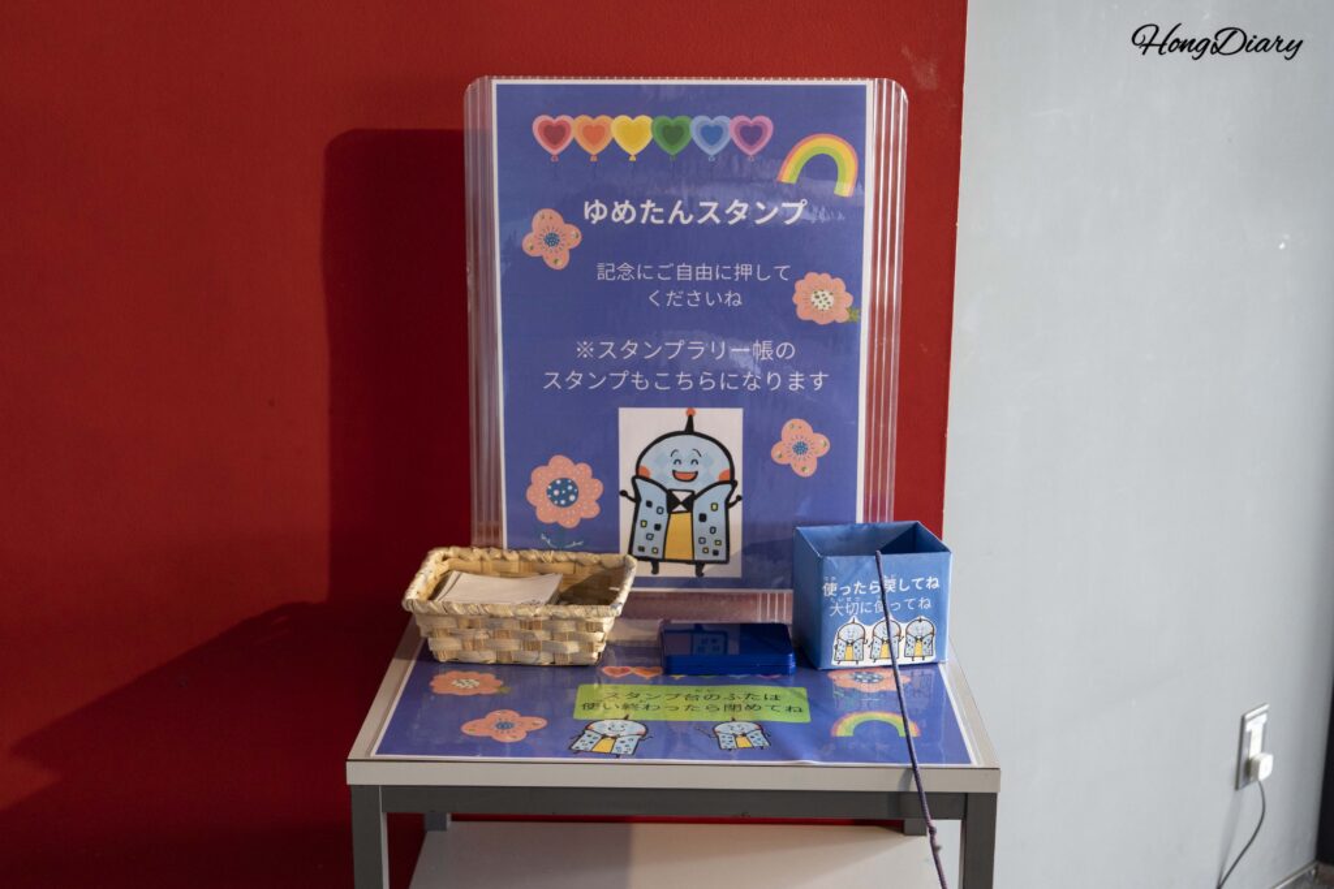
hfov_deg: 40.3
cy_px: 444
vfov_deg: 27.5
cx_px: 667
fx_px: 1816
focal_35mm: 49
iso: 2000
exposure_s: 1/160
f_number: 5.6
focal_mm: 49
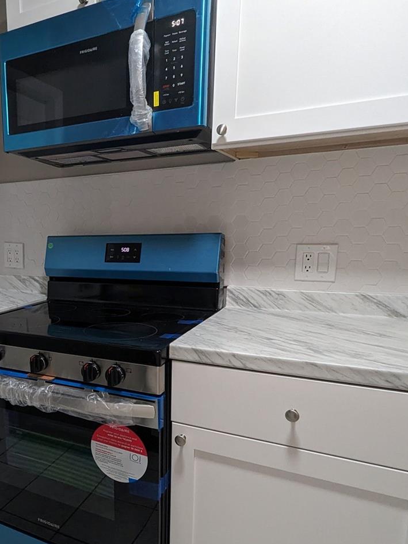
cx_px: 81
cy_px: 313
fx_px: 425
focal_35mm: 27
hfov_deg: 48.4
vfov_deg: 65.0
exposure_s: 1/24
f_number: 2.2
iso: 125
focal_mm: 2.35
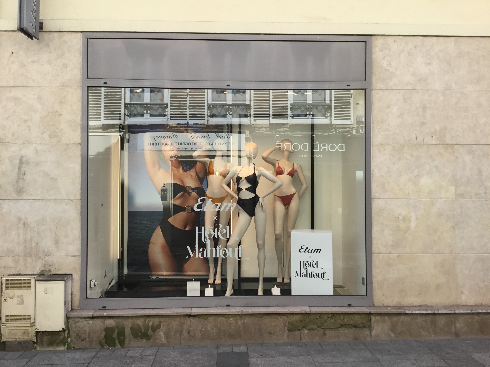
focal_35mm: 31
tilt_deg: +1.3
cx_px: 245
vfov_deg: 45.4
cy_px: 184
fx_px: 439
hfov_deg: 58.4
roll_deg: +0.3
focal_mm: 3.3
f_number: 2.4
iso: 25
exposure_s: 1/405
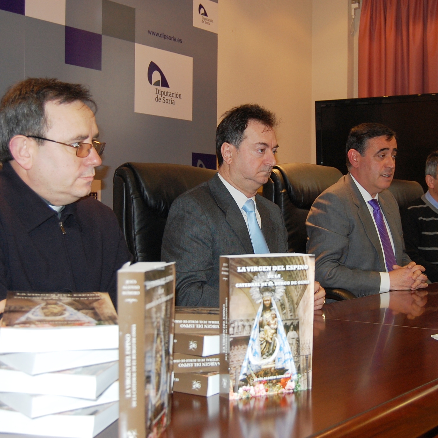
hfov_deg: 33.8
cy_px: 219
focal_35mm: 50
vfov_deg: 34.0
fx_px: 716
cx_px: 286
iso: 400
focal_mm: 26
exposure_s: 1/60
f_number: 4.2
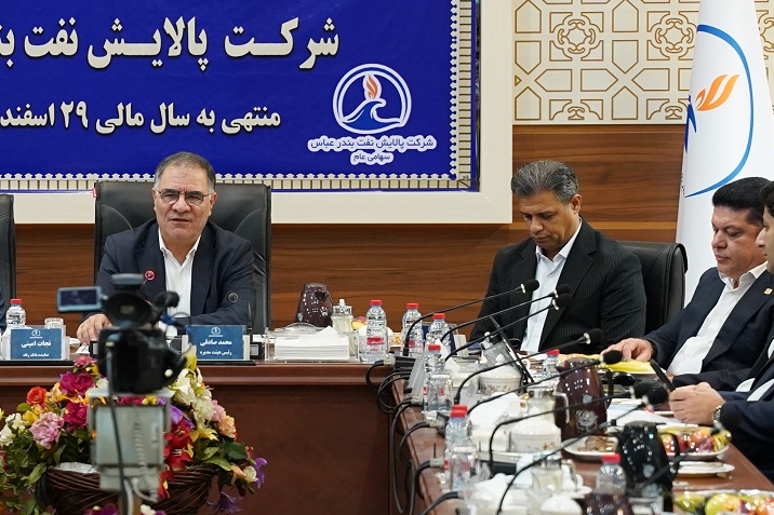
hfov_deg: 10.3
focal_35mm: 198
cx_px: 81
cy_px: 191
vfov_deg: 6.9
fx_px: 4256
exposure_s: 1/125
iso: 2500
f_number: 2.8
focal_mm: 70
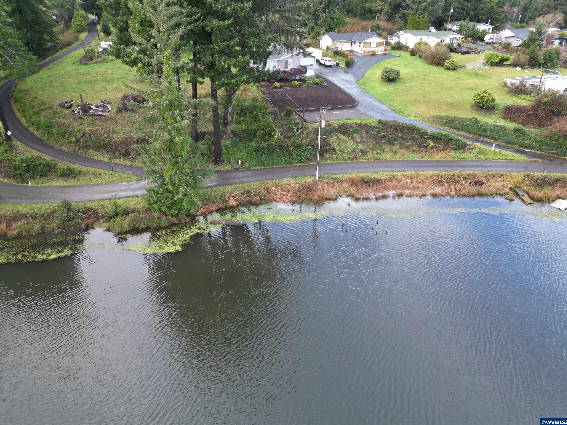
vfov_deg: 54.9
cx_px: 284
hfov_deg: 69.4
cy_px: 206
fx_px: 410
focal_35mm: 25
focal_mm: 6.72
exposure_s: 1/160
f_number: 1.7
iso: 100
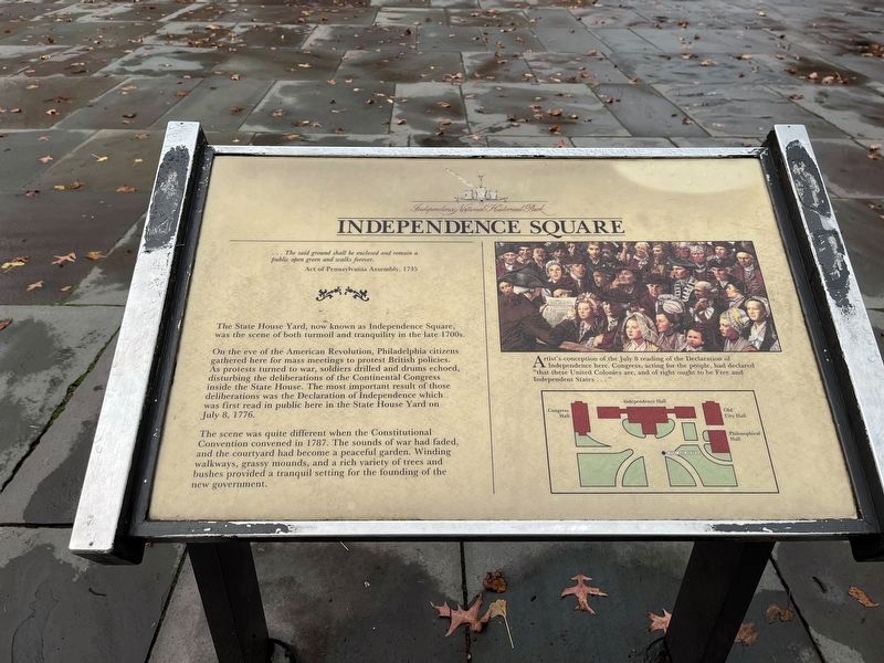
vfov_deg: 53.1
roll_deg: -0.1
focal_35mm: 26
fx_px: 664
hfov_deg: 67.3
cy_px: 332
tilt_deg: -31.4
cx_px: 442
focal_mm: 5.1
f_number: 1.6
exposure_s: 1/827
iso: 50
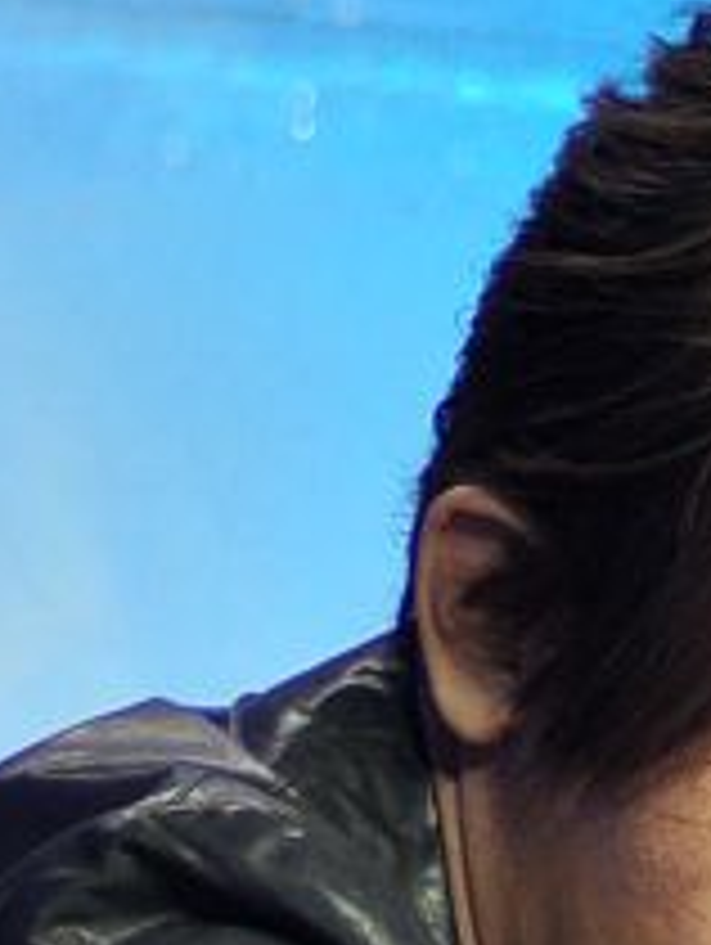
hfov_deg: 1.1
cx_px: 592
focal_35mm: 1397
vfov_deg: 1.4
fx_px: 38181
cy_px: 1935
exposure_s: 1/160
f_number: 4.8
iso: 640
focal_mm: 170
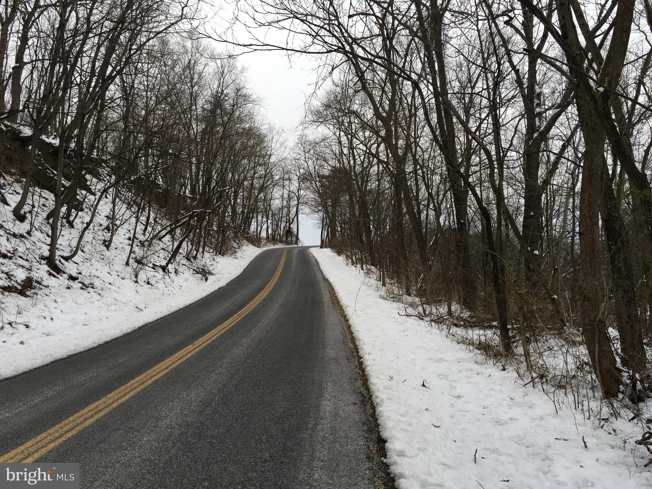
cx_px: 326
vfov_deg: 48.2
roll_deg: +2.0
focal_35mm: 29
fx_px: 546
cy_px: 244
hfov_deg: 61.7
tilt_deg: +1.9
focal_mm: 4.15
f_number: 2.2
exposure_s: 1/120
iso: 32
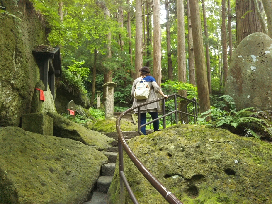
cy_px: 102
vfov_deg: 46.8
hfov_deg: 60.0
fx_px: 236
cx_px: 136
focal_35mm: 30
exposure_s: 1/60
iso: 200
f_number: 2.2
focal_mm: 4
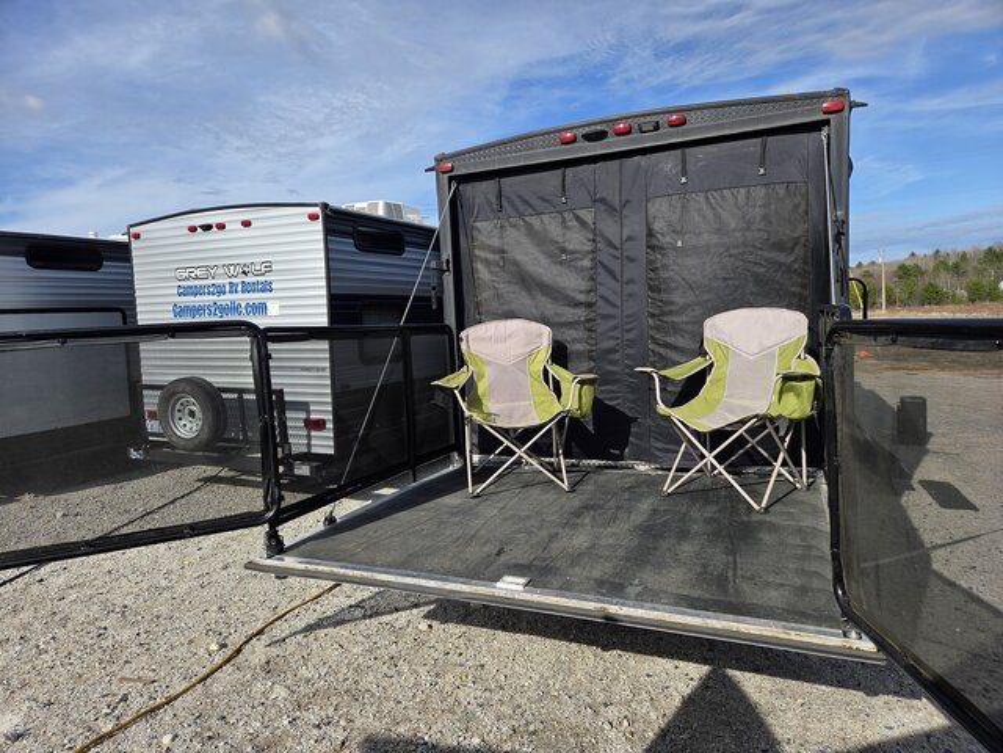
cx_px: 502
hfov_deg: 73.9
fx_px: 666
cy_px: 376
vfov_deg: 58.9
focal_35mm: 23
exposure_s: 1/5399
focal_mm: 5.4
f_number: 1.8
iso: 80
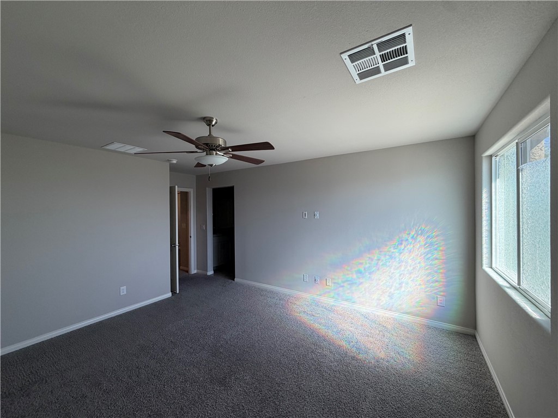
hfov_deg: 102.1
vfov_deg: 85.7
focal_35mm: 14
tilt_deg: +0.3
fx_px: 226
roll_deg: +1.4
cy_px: 209
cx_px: 279
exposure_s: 1/121
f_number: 2.2
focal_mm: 2.22
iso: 64
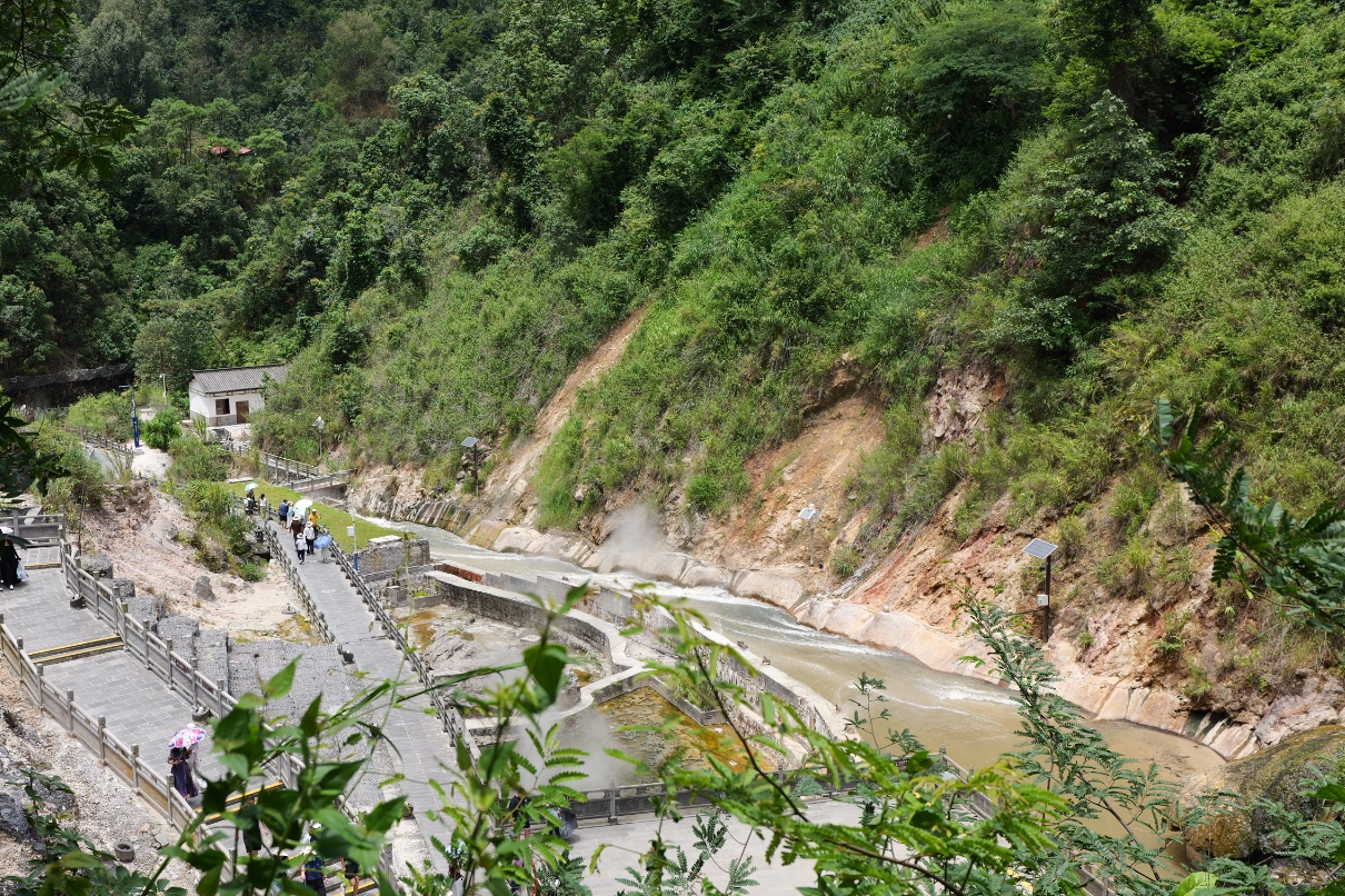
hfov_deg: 46.9
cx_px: 484
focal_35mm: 41
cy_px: 462
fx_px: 1531
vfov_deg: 32.6
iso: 100
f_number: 5.6
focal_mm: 31
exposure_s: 1/250
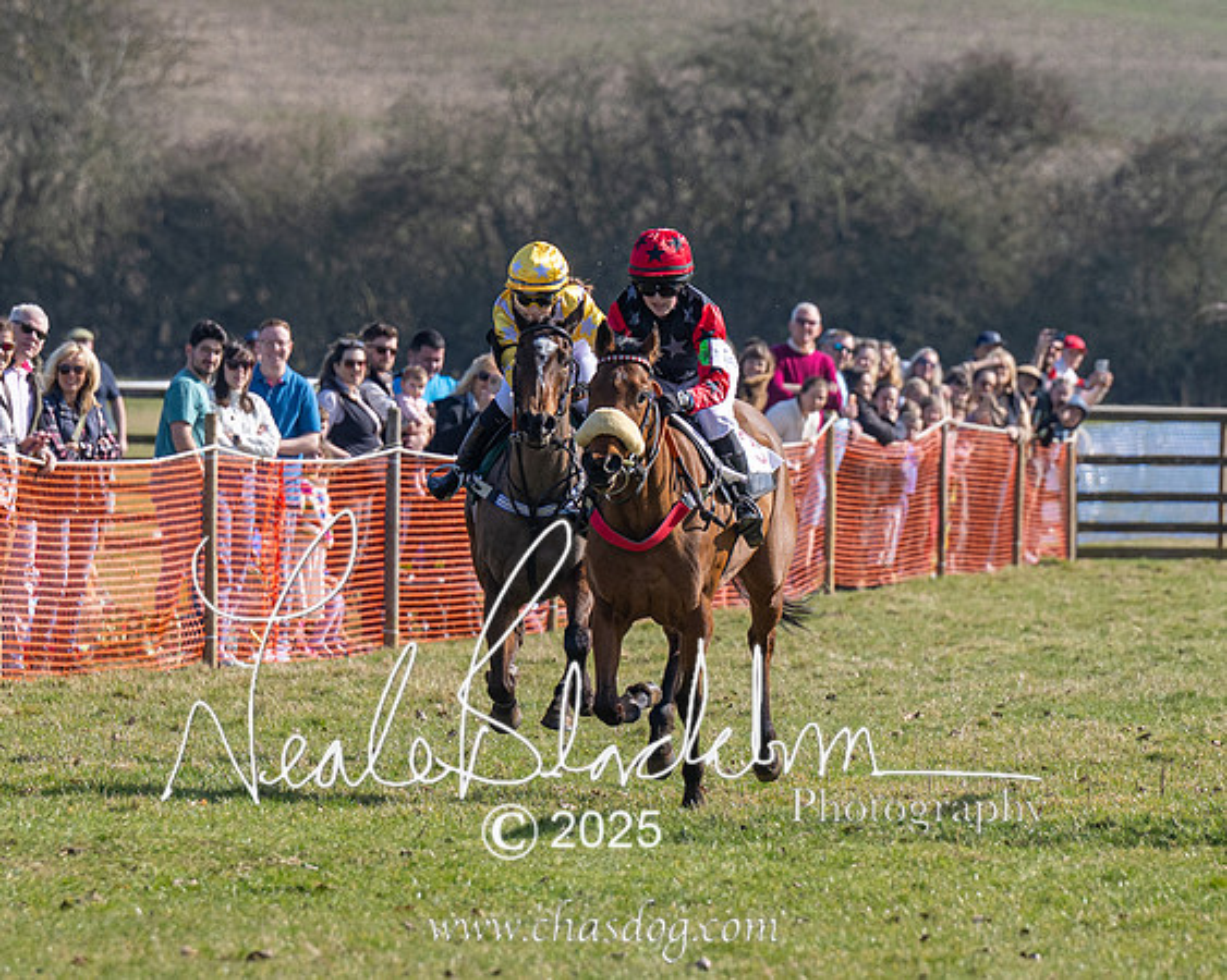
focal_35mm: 489
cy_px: 522
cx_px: 559
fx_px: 17735
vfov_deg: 3.2
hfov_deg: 4.0
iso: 200
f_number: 4
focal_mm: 170
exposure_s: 1/2000
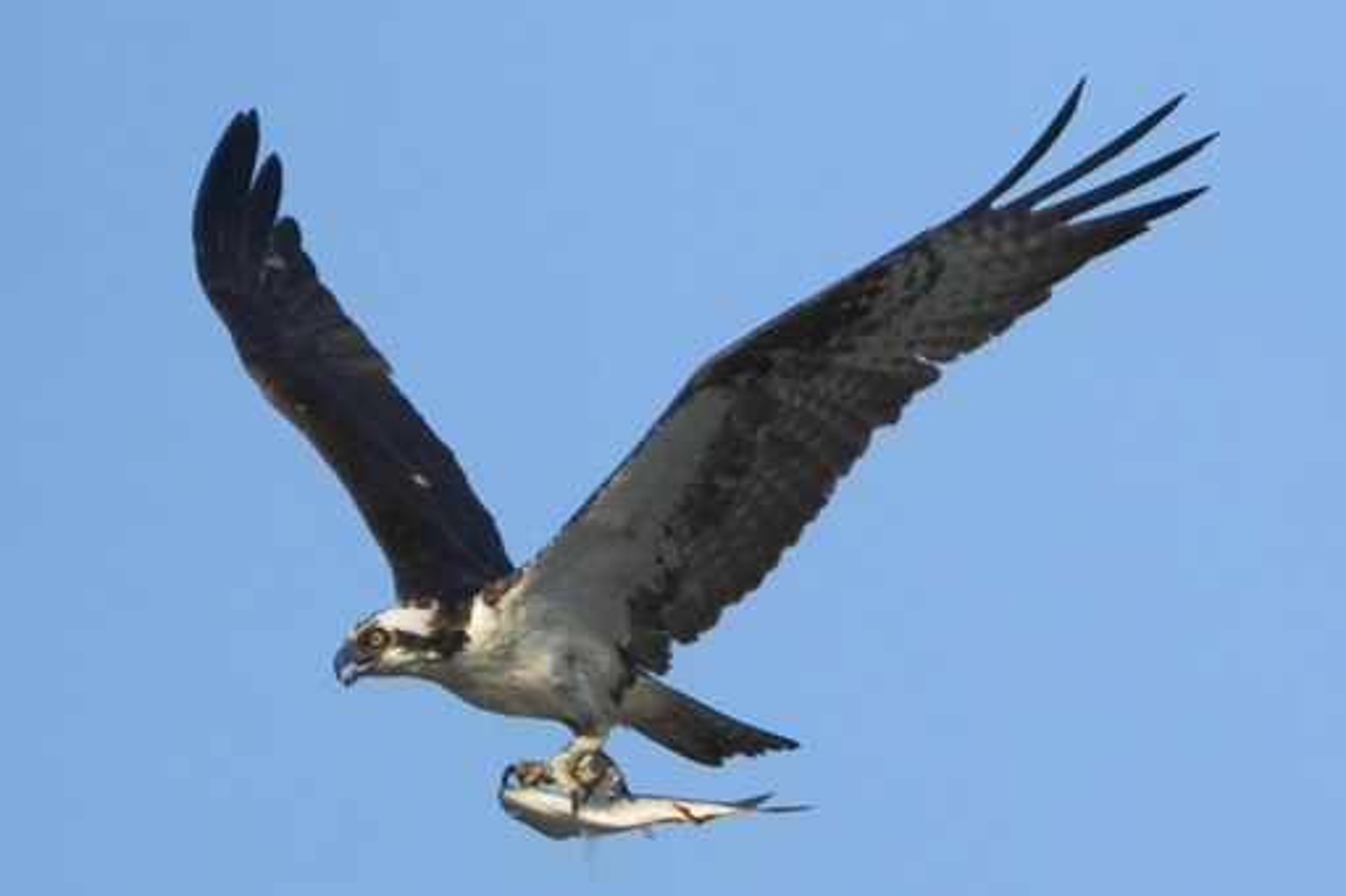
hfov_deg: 2.3
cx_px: 673
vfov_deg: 1.5
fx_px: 33637
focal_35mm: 900
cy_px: 448
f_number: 7.1
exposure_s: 1/4000
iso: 400
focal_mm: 600
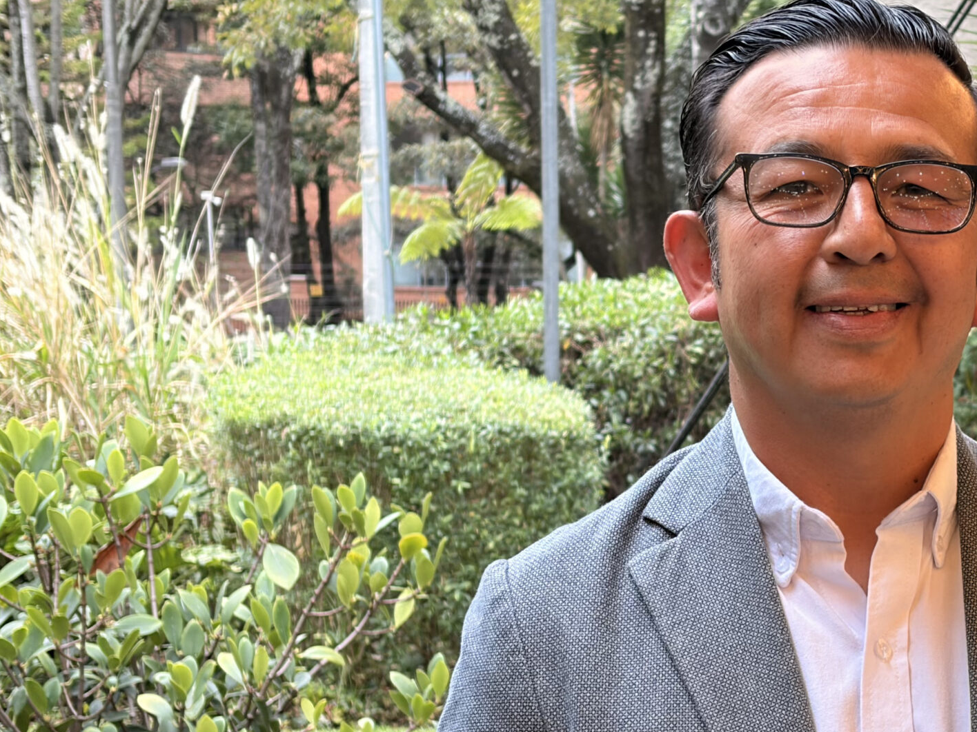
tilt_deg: -4.7
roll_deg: +1.2
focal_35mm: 94
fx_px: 2653
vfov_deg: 15.7
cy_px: 438
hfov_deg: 20.5
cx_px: 833
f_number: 1.6
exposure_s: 1/60
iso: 100
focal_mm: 5.96
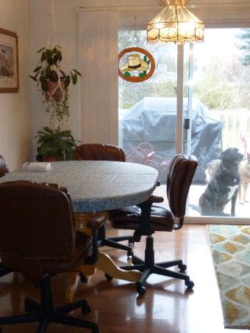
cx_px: 112
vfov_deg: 35.0
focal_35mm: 55
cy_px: 172
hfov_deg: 26.5
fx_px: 530
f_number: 3.9
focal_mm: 6.9
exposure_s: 1/60
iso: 500
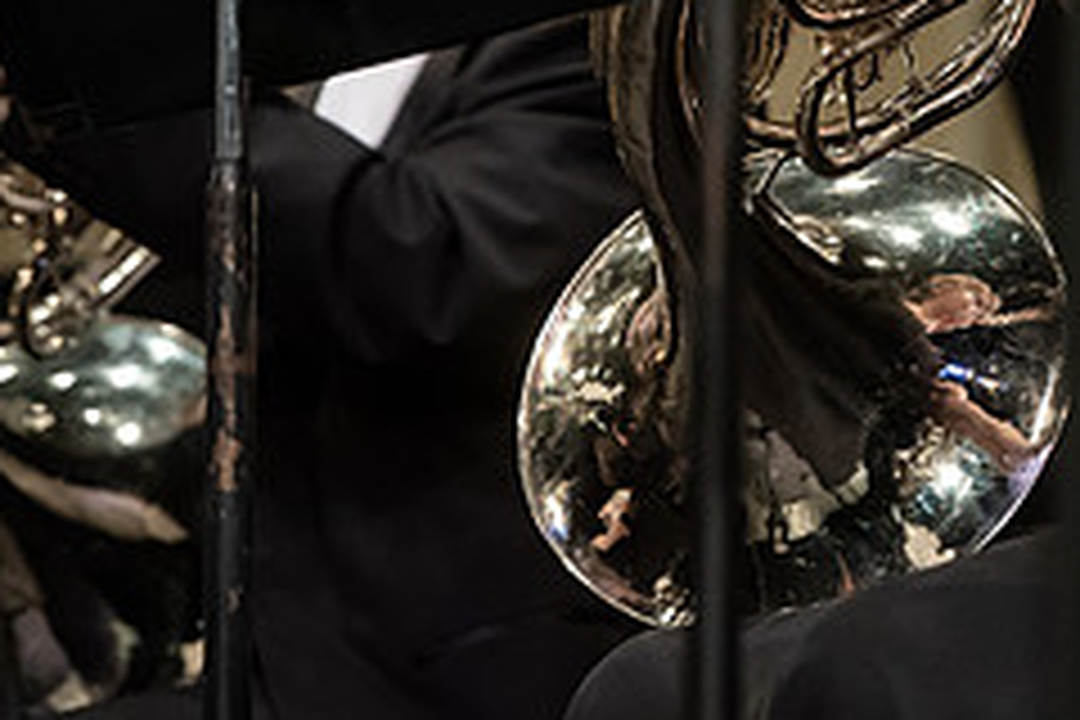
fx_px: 11579
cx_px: 1152
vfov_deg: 3.6
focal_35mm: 386
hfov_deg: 5.3
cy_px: -52
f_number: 3.2
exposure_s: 1/250
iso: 2500
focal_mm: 160
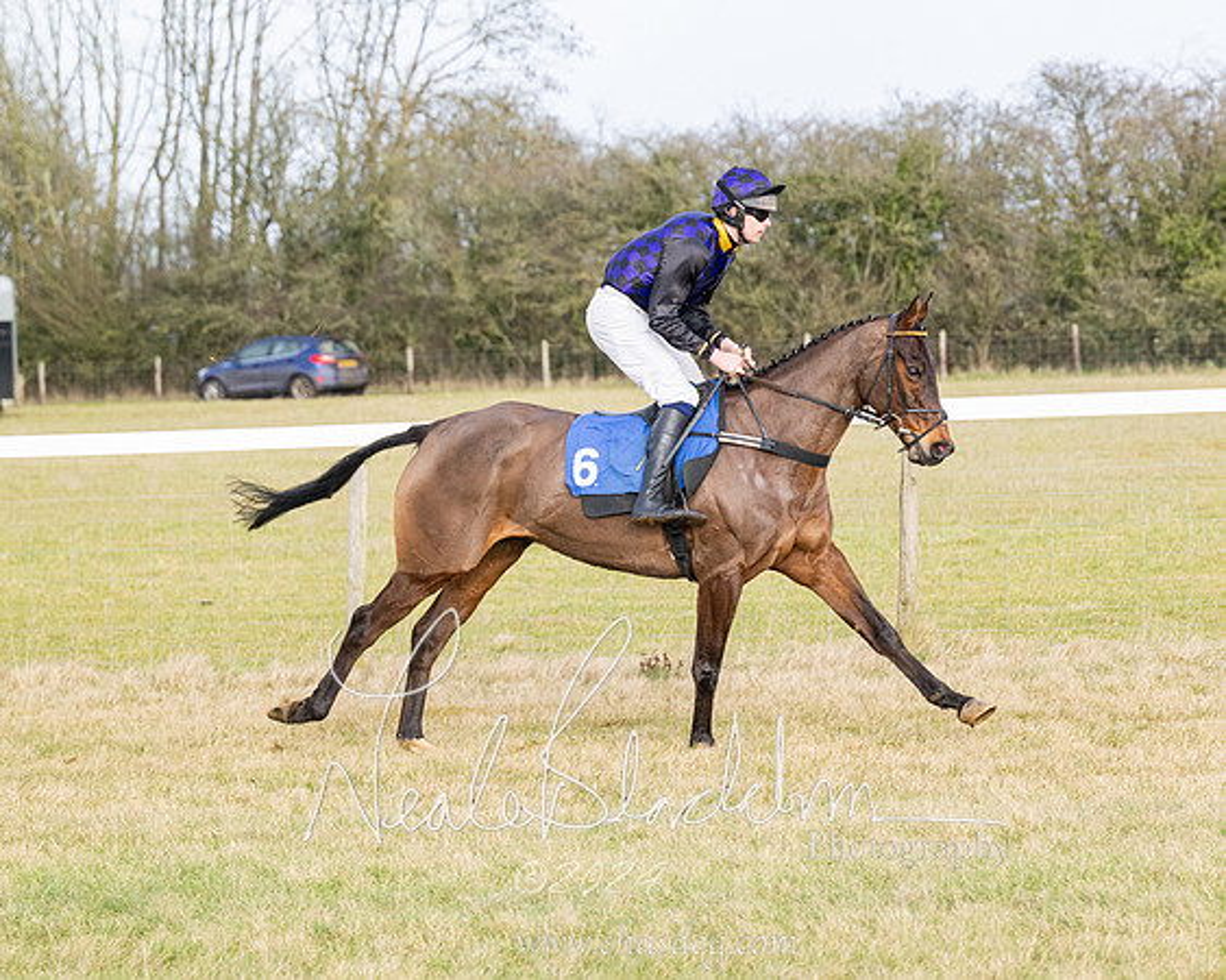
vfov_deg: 9.8
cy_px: 548
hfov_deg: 12.2
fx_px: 5716
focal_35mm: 158
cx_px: 794
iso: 800
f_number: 5
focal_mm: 125
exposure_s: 1/1600
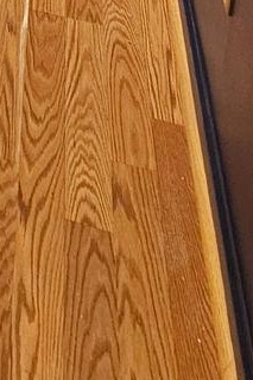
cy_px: -490
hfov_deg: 18.0
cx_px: -157
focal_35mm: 65
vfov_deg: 16.2
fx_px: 686
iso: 200
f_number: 2.2
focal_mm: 2.2
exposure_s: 1/60
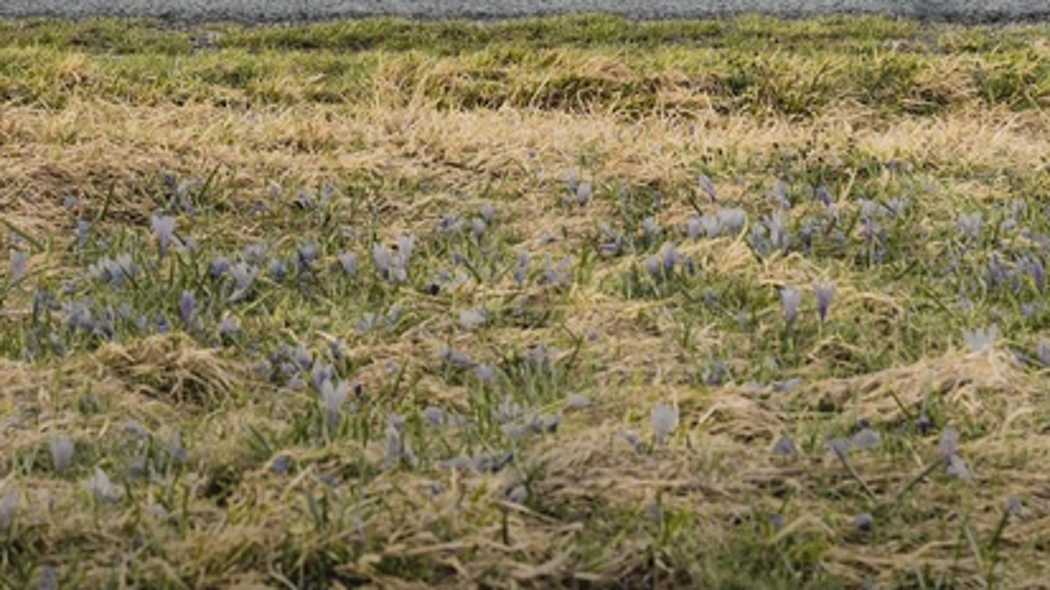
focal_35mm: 137
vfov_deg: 8.7
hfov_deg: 15.6
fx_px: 3813
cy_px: -277
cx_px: 328
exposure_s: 1/50
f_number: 6.3
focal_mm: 50
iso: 160
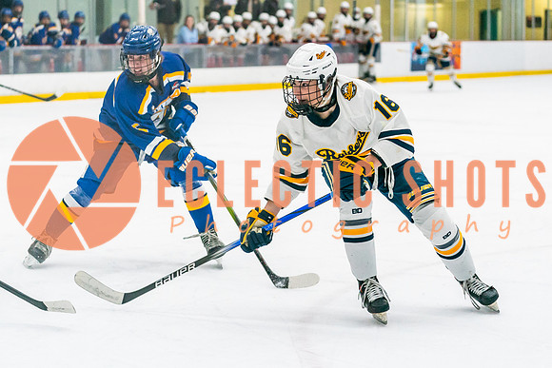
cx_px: 282
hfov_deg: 18.0
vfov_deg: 12.0
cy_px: 137
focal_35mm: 114
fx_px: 1744
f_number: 2.8
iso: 3200
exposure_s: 1/1250
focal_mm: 70
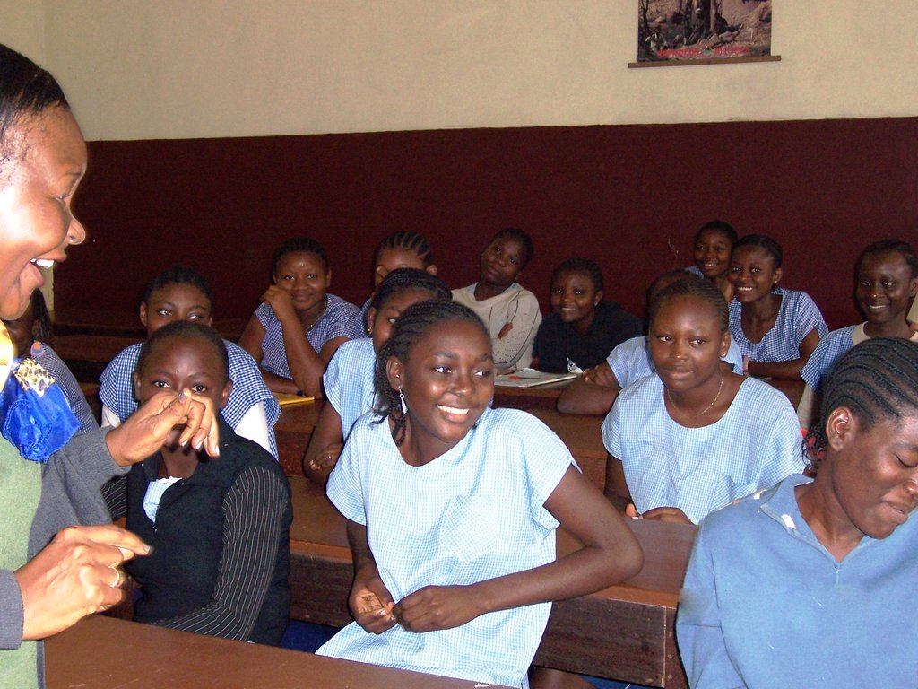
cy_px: 344
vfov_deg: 26.1
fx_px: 1485
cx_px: 459
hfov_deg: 34.3
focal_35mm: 56
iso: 160
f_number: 3.6
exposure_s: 1/80
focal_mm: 9.6
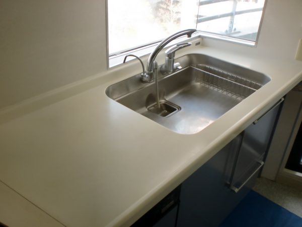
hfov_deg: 52.6
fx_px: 305
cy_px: 114
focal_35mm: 35
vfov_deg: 40.7
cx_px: 151
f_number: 3.1
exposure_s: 1/80
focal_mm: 6.3
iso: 64
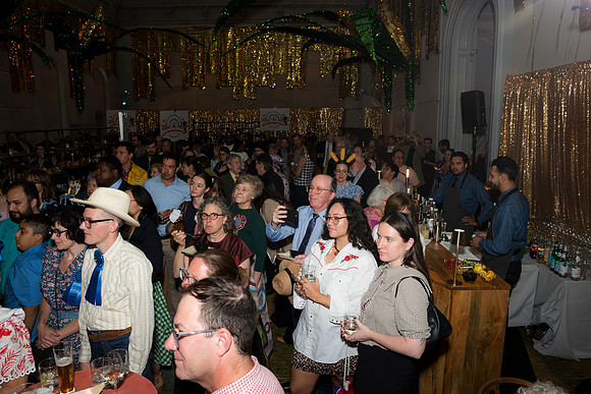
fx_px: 423
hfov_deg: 69.8
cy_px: 188
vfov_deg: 49.9
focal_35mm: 26
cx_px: 309
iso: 800
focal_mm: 24
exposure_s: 1/160
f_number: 5.6
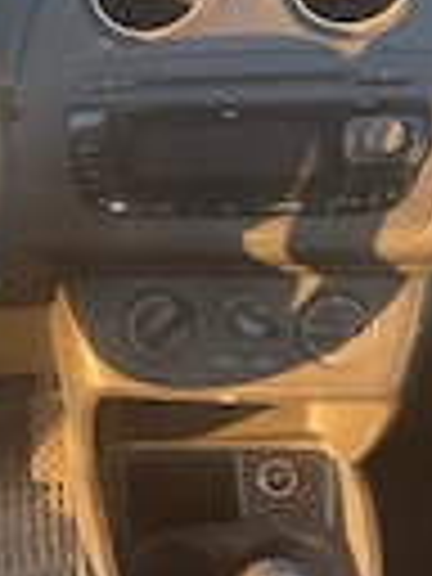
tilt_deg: -33.4
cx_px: -18
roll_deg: +7.0
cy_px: 410
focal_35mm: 78
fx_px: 1298
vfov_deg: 24.8
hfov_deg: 18.3
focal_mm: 5.1
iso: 100
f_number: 1.6
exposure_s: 1/121
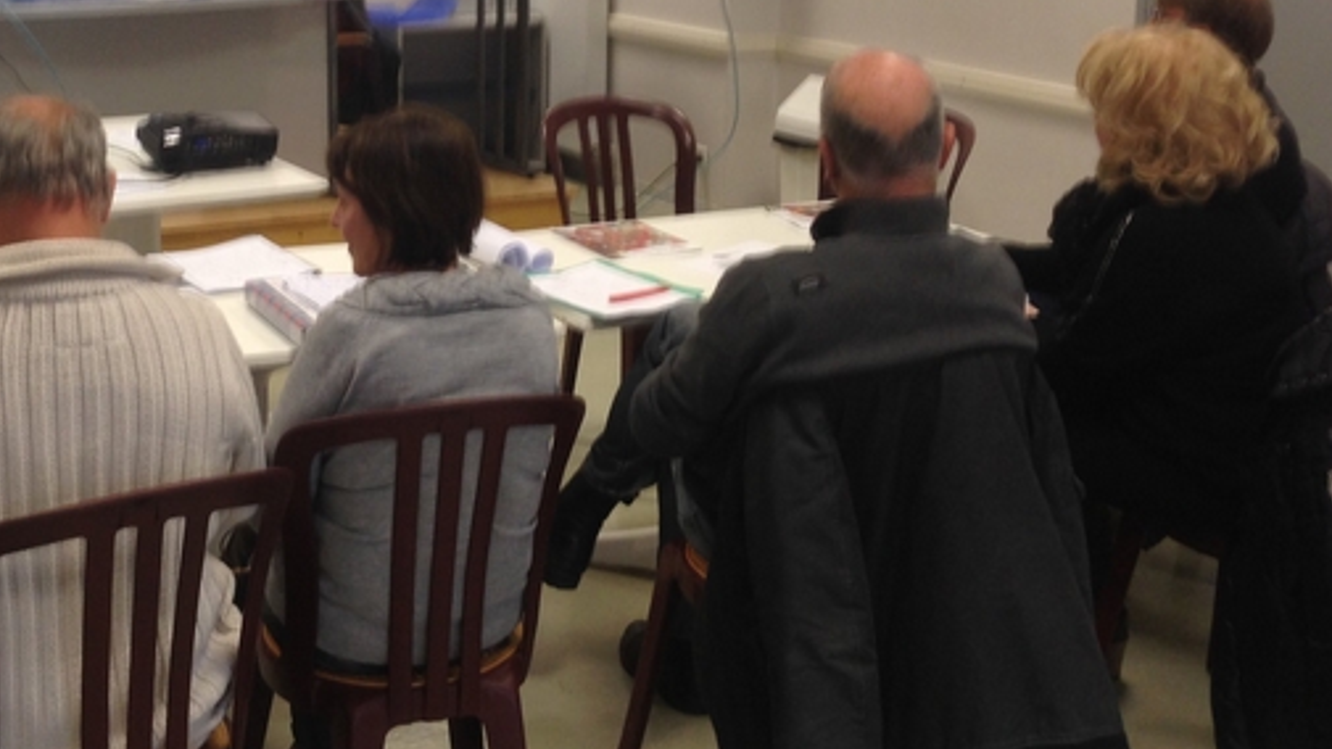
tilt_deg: -6.5
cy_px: 108
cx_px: 343
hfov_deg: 35.8
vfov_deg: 20.7
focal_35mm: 57
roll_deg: -0.4
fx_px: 2013
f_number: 2.4
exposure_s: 1/20
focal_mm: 4.12
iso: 50
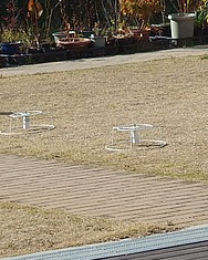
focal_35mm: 262
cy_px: 189
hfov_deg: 5.9
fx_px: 2016
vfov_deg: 7.4
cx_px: 92
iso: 100
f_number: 2.7
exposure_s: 1/2000
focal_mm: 23.5
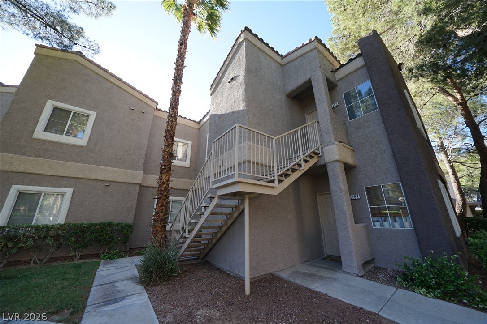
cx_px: 244
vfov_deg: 90.0
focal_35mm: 12
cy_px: 162
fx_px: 162
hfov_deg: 112.6
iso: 320
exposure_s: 1/80
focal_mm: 12
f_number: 9
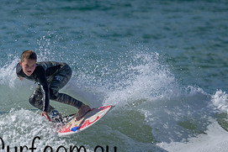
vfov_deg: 0.6
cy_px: 154
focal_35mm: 2354
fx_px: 14916
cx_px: -3
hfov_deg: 0.9
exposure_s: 1/2000
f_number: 6.3
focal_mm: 800
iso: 220
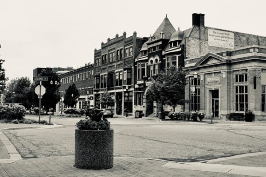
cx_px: 133
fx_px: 310
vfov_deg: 31.9
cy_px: 88
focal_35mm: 42
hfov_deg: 46.4
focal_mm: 28
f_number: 9
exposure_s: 1/125
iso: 100
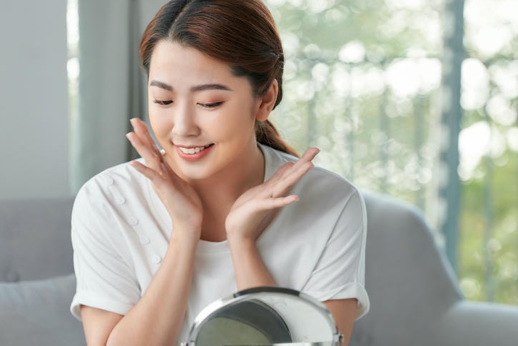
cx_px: 243
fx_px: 2417
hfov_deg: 12.2
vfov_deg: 8.2
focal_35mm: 168
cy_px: 155
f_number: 3.5
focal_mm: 122
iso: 200
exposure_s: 1/100
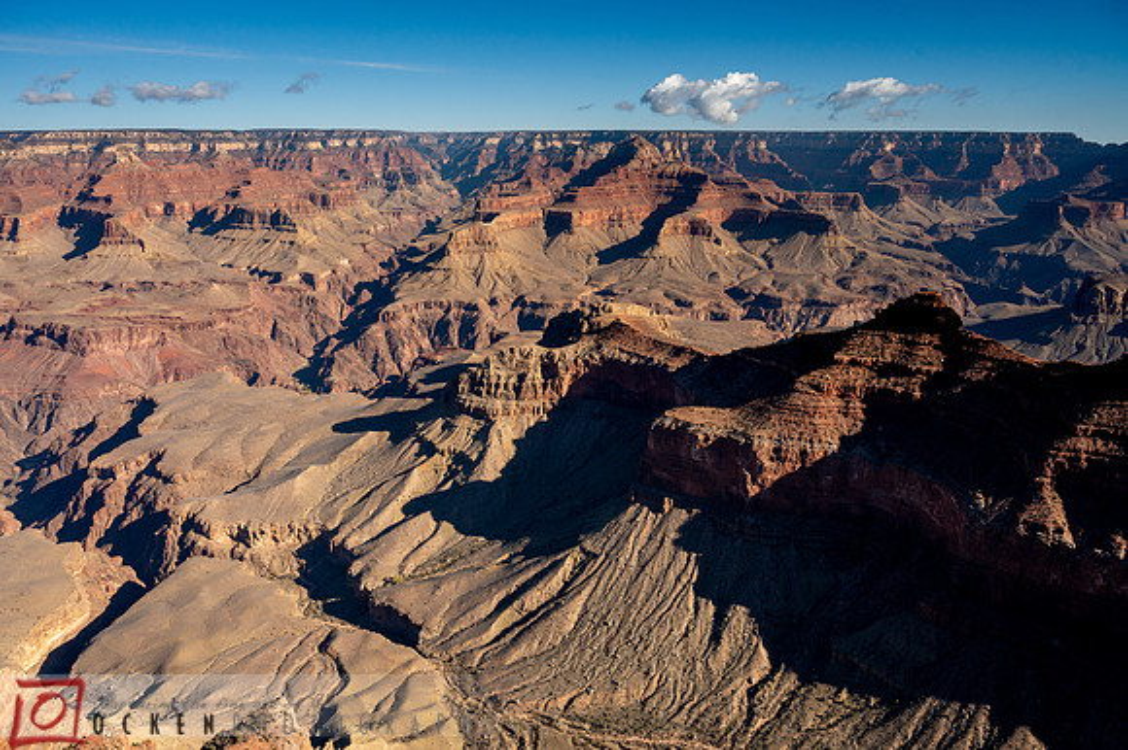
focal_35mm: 24
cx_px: 564
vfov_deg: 52.5
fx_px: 761
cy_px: 375
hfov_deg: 73.1
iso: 400
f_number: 8
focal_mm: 24
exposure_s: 1/2000
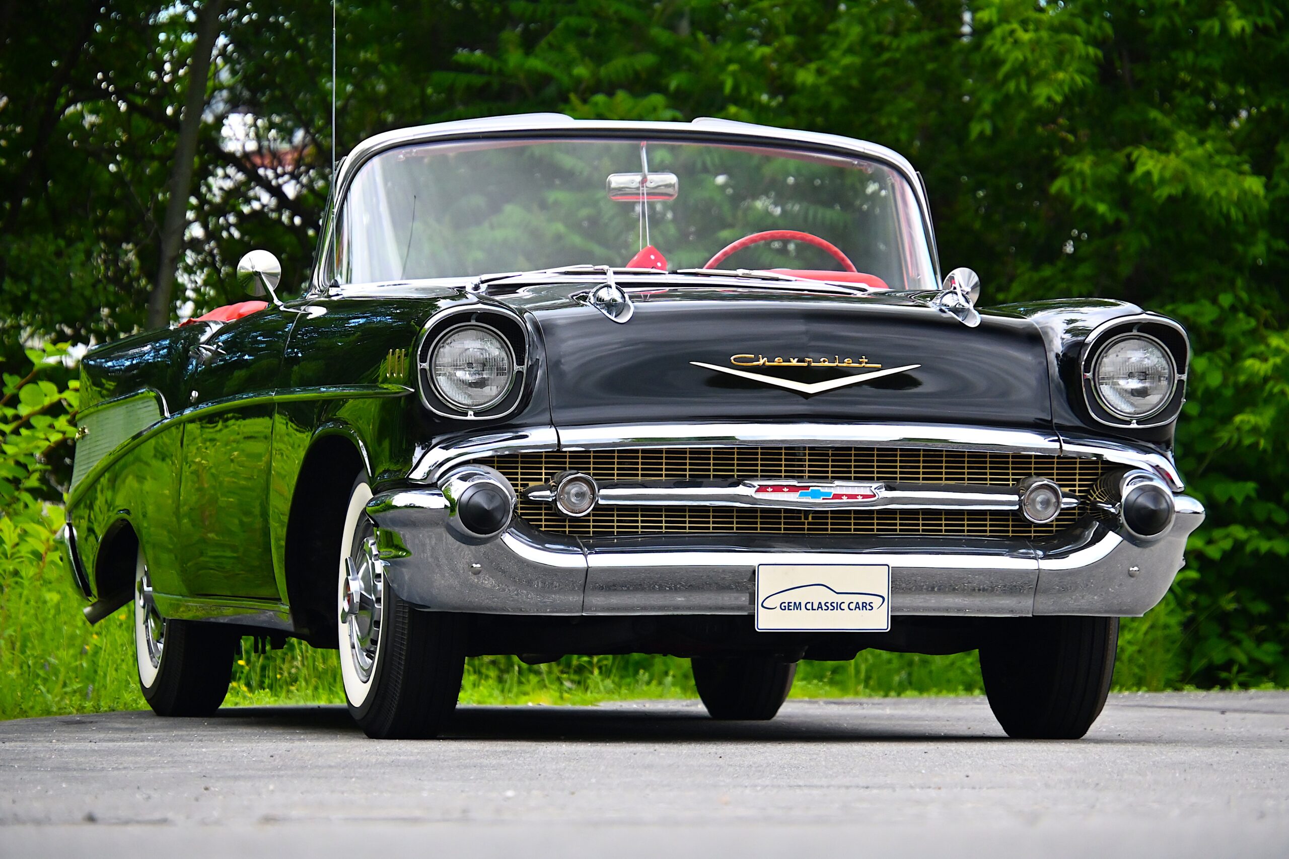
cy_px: 430
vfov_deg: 6.4
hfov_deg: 9.5
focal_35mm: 216
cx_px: 644
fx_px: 7734
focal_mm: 144
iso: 1600
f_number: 5.6
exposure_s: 1/250
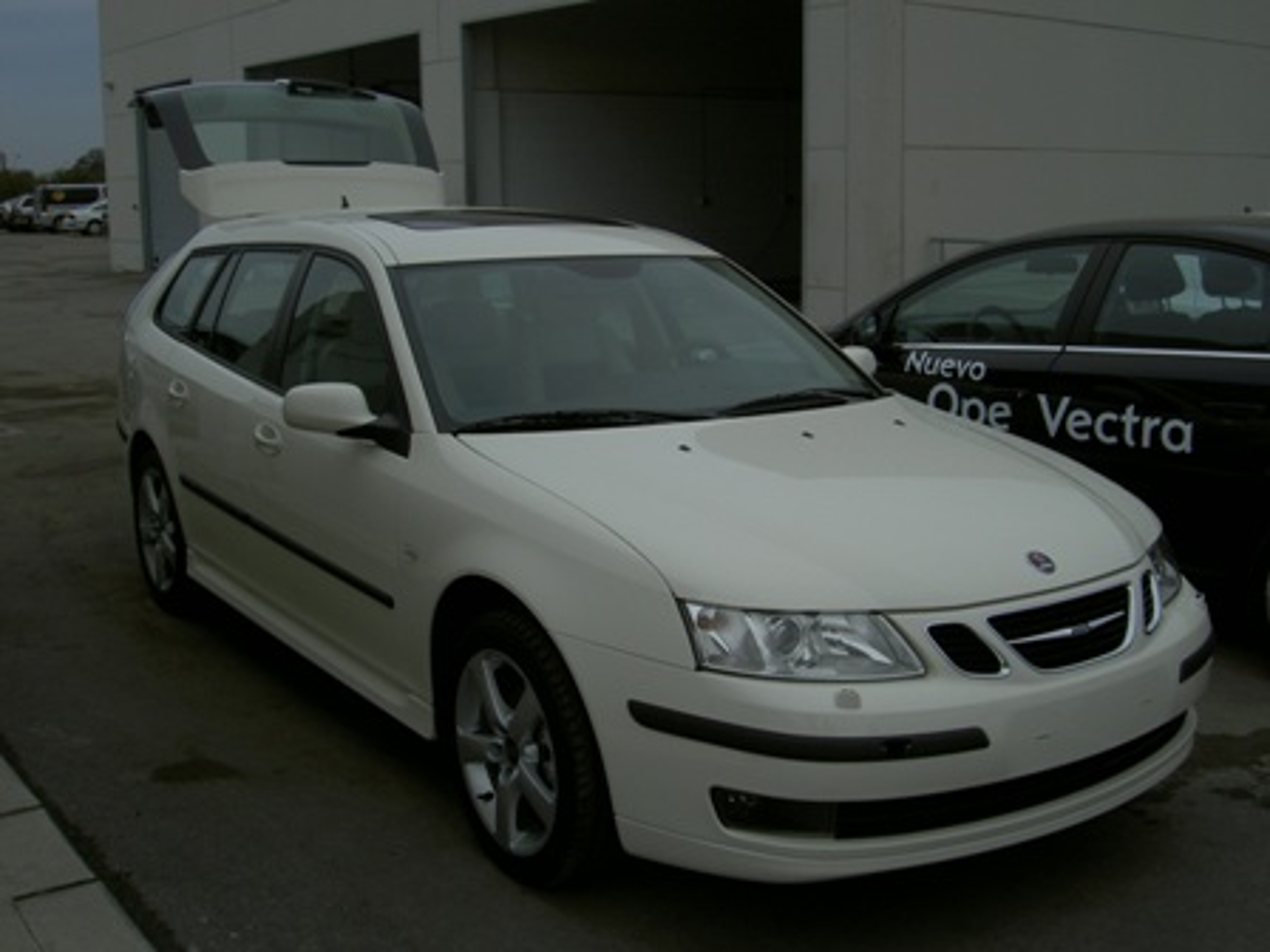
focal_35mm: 39
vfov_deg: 36.8
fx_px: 1431
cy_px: 476
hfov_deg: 47.9
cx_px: 635
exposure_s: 1/714
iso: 100
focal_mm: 8
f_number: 4.7
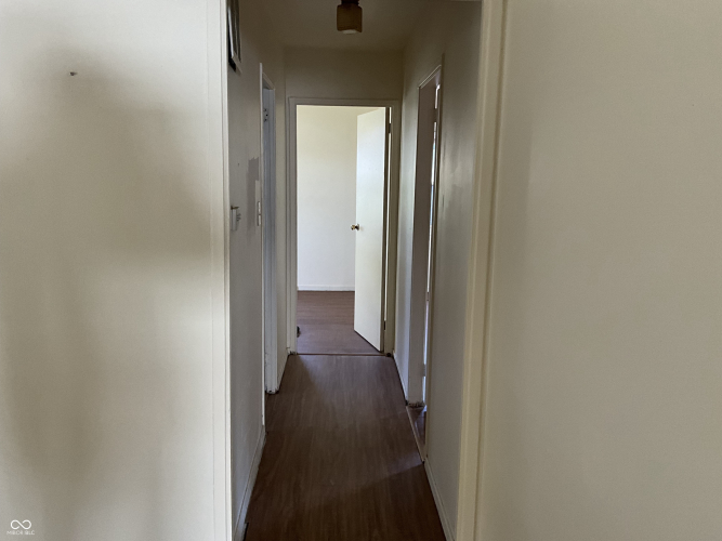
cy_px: 270
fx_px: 605
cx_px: 361
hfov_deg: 61.7
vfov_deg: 48.2
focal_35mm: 29
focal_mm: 3
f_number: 1.8
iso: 125
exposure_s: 1/60
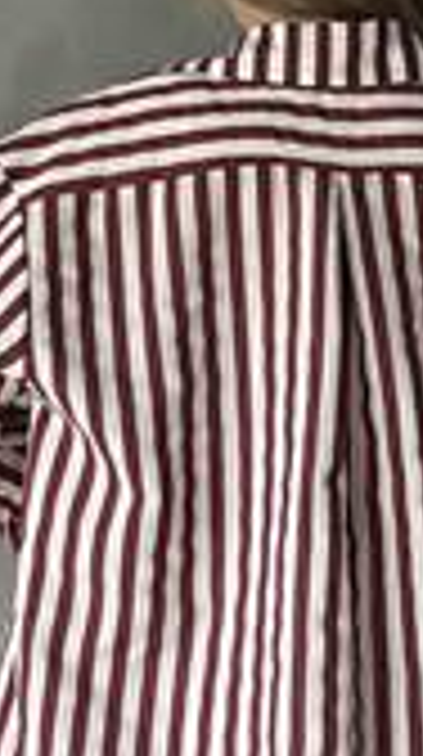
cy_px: 288
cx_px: 310
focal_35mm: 133
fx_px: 2663
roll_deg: -0.4
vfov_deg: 16.1
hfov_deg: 9.1
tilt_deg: +3.2
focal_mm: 6.86
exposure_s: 1/60
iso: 320
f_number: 1.78
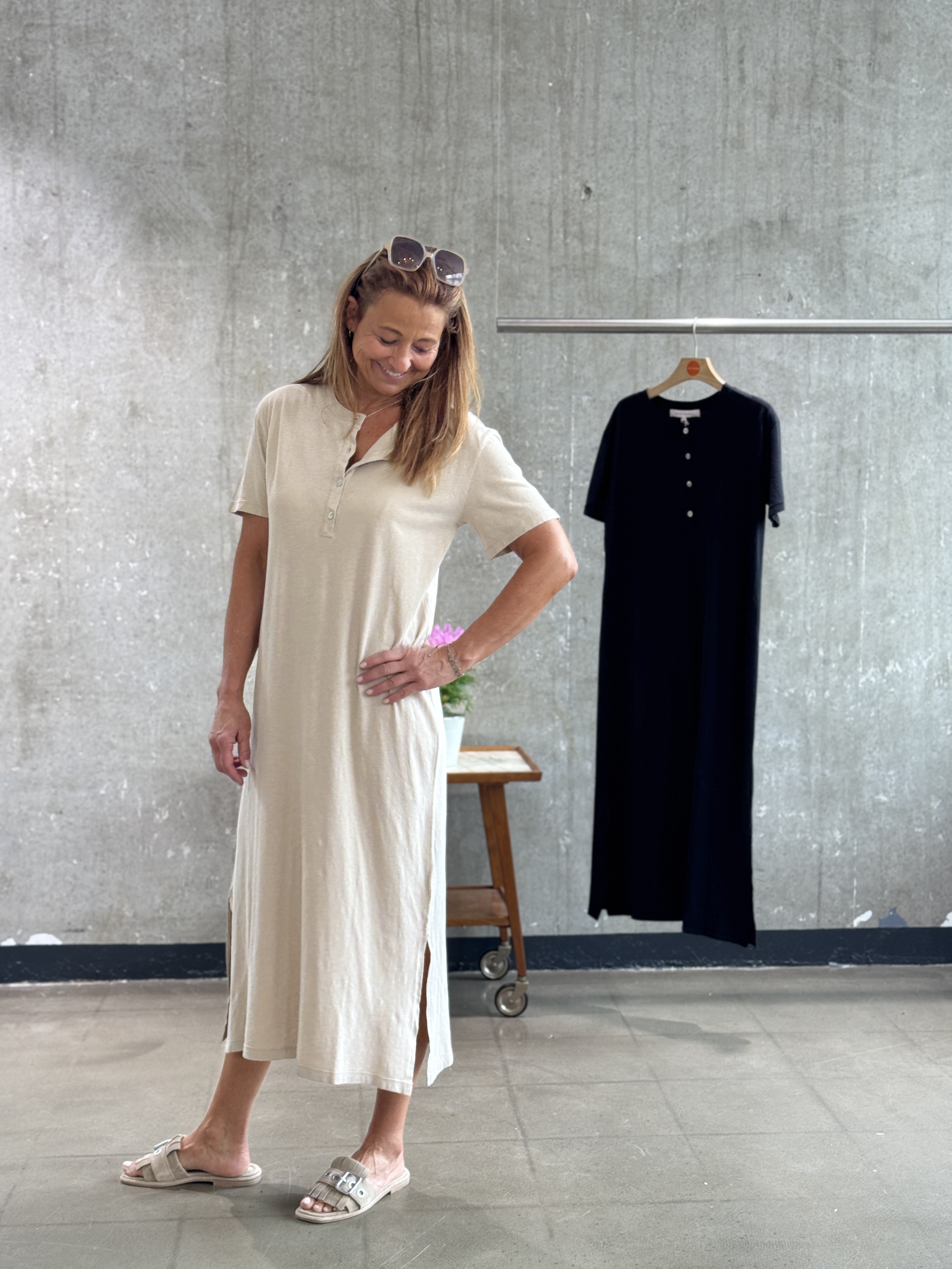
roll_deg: +0.5
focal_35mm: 48
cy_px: 634
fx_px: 1760
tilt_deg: -4.4
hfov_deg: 30.3
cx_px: 476
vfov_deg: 39.7
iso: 64
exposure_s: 1/100
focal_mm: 6.76
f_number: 1.78
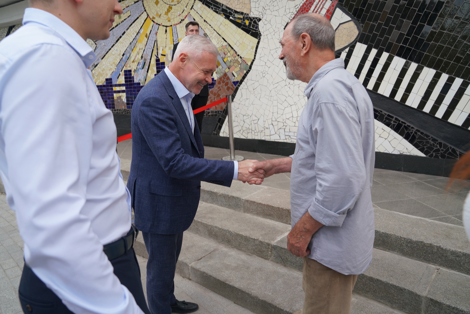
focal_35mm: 24
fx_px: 313
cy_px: 157
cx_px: 235
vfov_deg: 53.1
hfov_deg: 73.7
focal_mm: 24
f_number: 5
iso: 800
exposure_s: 1/320
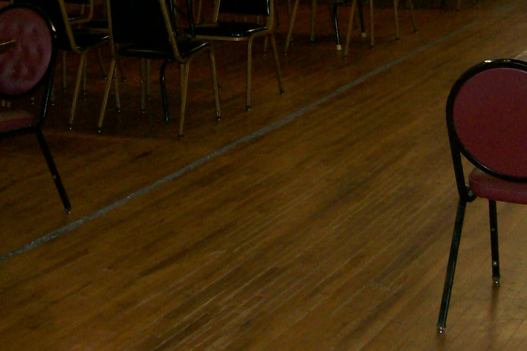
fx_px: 1215
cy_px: 73
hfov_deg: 24.4
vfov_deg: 16.3
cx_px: 179
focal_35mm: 83
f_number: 2.7
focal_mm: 6
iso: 140
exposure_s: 1/64
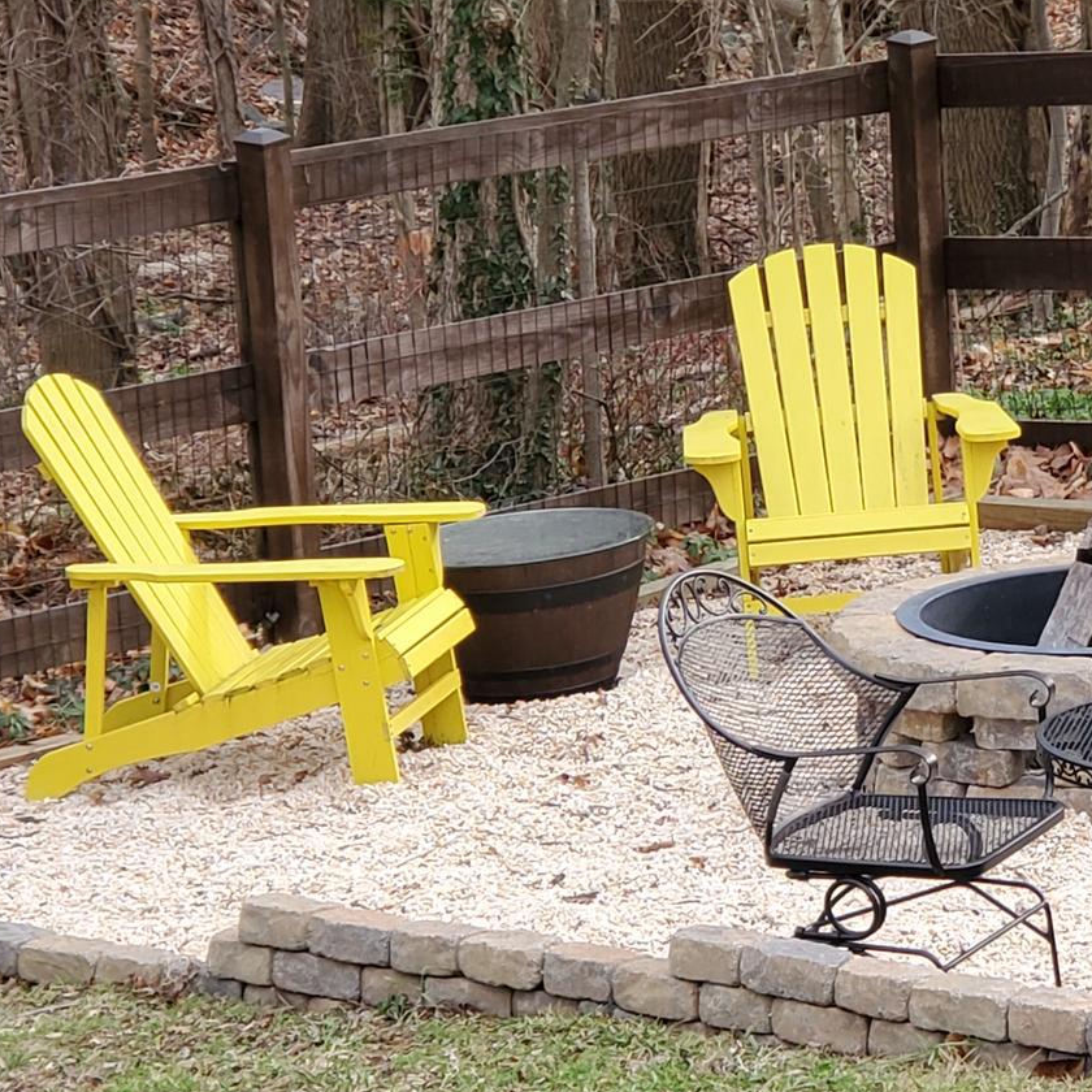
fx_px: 3997
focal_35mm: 112
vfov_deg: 15.5
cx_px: 991
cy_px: 432
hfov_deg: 15.4
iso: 64
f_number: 2.4
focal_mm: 6
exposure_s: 1/120
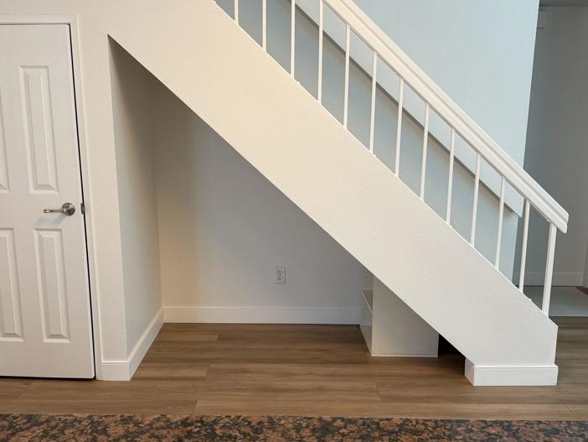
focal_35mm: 35
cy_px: 250
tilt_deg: -12.5
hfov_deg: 52.6
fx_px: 595
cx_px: 276
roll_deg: -0.4
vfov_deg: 40.6
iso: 160
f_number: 1.78
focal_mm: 6.76
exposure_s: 1/60
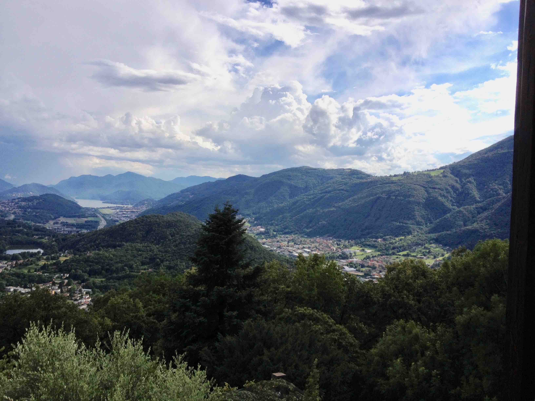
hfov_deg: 52.6
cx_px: 268
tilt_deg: -1.1
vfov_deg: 40.7
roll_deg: -2.0
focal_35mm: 35
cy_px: 200
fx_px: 541
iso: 50
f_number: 2.4
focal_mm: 4.28
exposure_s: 1/2304
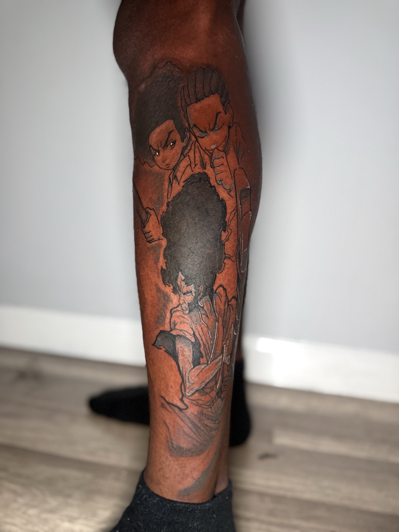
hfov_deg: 56.8
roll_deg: -3.8
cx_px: 200
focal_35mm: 24
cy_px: 266
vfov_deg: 71.6
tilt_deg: -13.2
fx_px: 369
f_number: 1.78
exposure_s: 1/60
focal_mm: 6.76
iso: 500
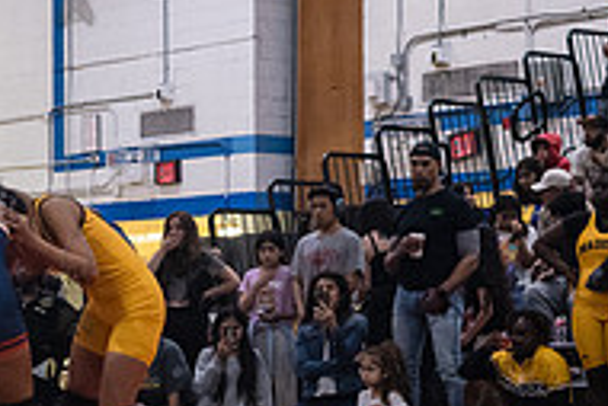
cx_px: 60
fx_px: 2163
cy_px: 348
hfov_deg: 15.8
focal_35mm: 128
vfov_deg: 10.7
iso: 5000
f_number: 3.2
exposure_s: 1/400
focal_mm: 35
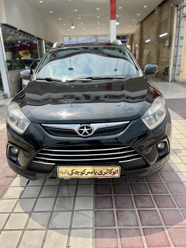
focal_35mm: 26
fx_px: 186
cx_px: 93
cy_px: 124
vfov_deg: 67.3
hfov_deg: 53.1
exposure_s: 1/2463
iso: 50
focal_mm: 5.1
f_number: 1.6
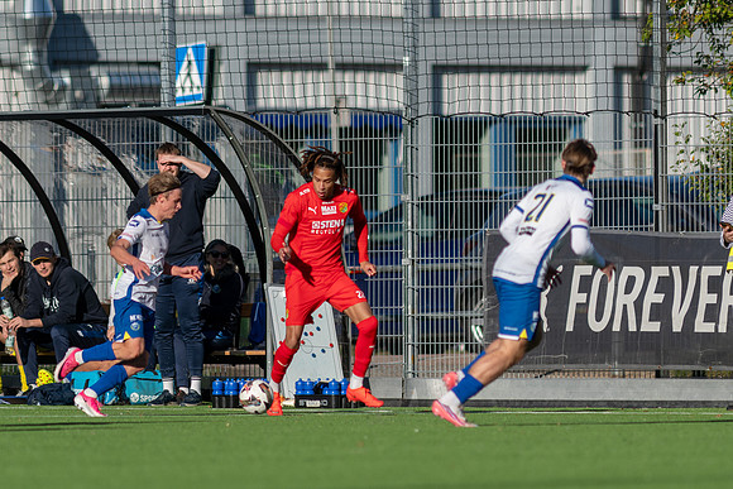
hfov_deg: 3.4
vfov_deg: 2.3
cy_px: 244
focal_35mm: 606
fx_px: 12347
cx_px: 366
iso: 100
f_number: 3.2
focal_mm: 300
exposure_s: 1/2000
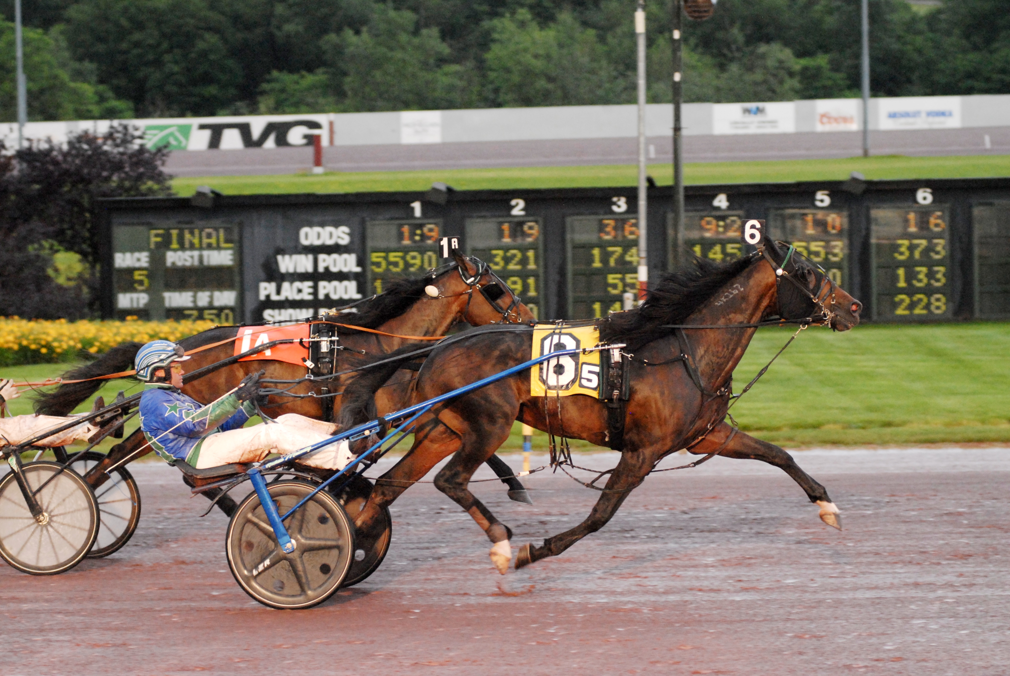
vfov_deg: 10.0
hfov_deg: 14.8
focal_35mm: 138
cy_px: 338
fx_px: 3876
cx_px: 505
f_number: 3.2
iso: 1250
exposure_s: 1/640
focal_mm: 92
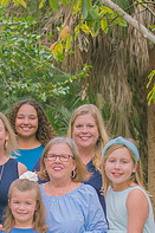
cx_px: 20
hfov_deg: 11.4
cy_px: 221
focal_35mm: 119
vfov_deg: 16.9
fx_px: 770
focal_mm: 35
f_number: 2.8
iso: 100
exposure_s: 1/250
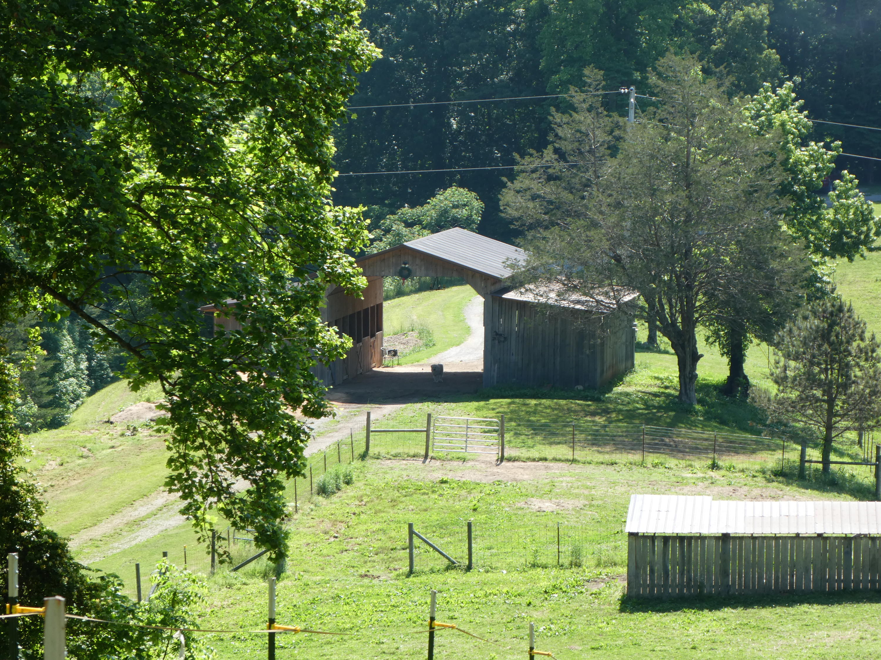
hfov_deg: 13.1
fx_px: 3843
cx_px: 440
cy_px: 330
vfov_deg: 9.8
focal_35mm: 151
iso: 80
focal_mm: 27.1
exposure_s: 1/125
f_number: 5.4
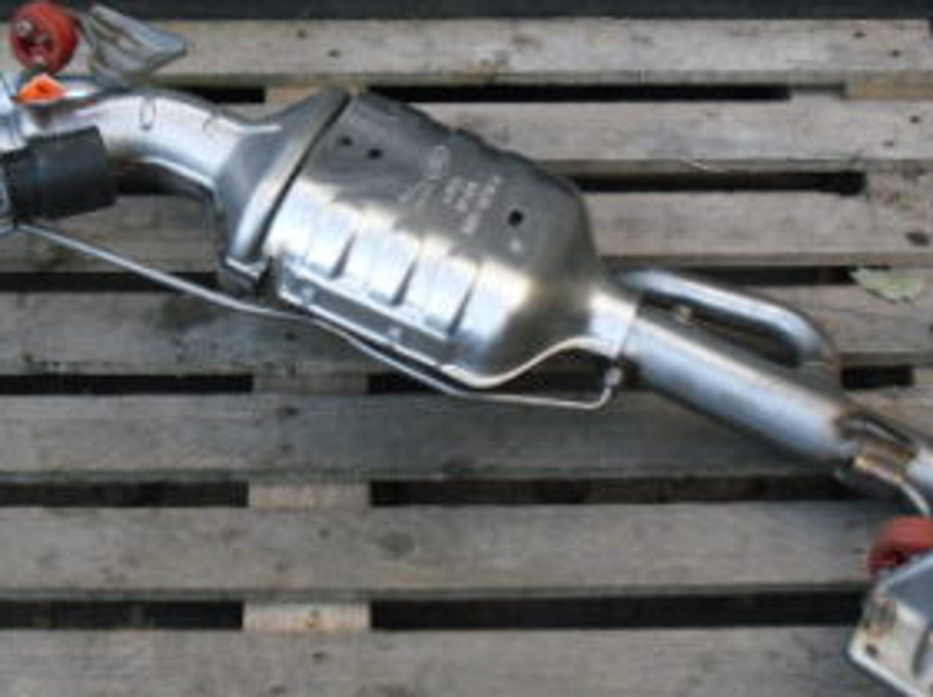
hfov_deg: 25.3
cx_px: 402
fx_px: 2073
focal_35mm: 77
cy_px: 312
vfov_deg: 19.1
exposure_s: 1/160
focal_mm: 6.3
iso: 100
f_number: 3.1
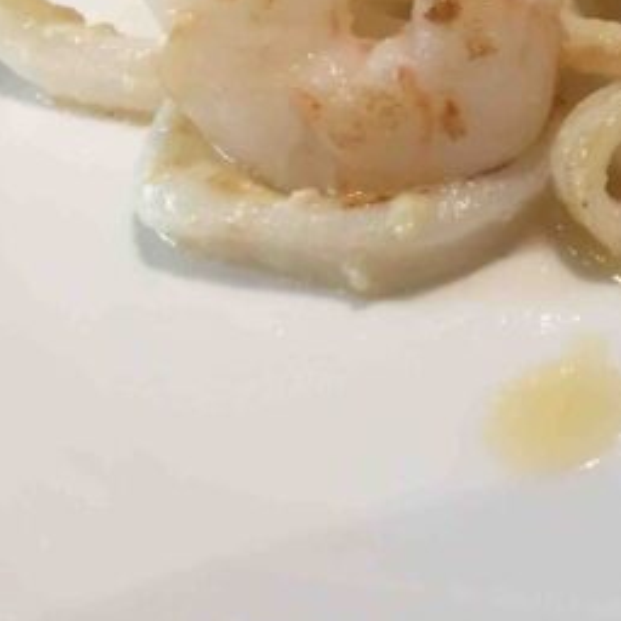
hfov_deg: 17.9
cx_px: 970
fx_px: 1725
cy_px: -90
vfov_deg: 19.4
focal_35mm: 85
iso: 64
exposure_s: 1/33
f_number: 2.2
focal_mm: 4.15
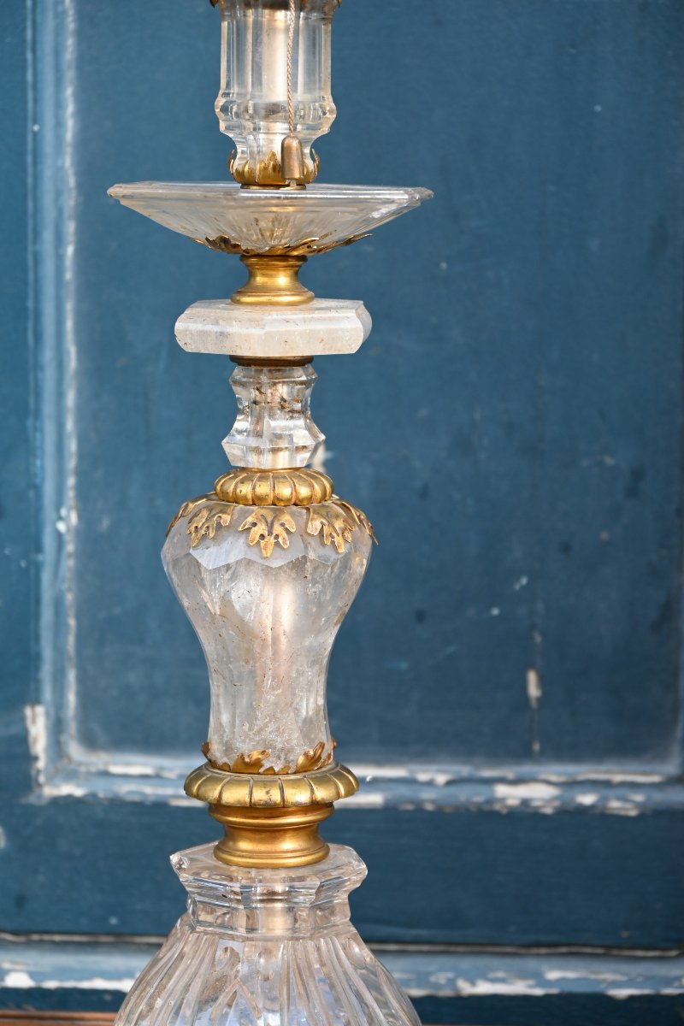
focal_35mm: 105
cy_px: 513
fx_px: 2992
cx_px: 342
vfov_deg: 19.5
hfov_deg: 13.0
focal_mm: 70
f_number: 5.3
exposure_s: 1/200
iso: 400
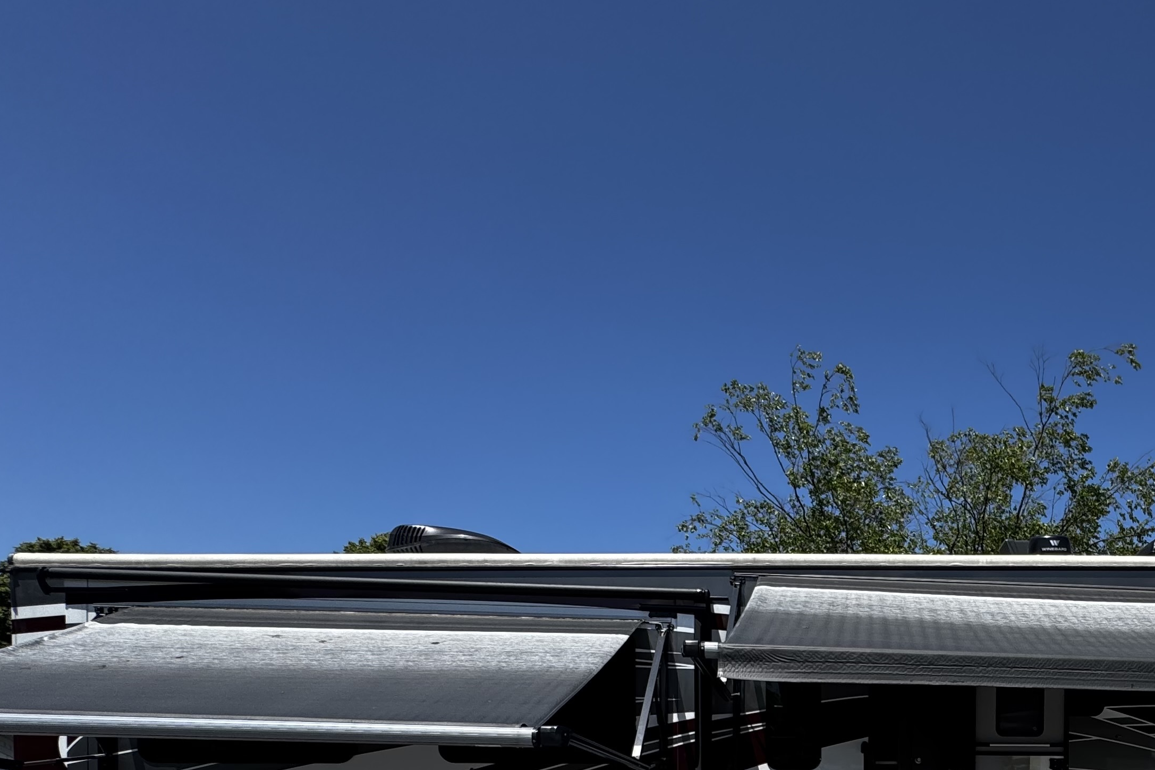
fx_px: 866
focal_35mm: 27
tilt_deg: -0.8
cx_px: 991
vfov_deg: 41.0
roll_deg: -0.2
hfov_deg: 59.6
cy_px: 793
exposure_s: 1/1370
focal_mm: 2.22
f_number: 2.2
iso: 50
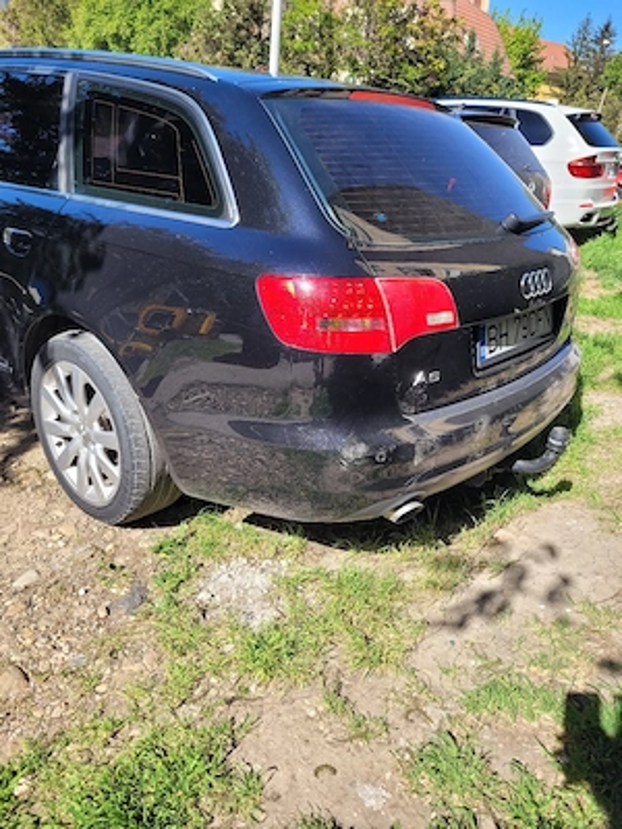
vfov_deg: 67.3
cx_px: 311
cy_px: 414
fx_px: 623
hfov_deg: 53.1
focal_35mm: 26
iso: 40
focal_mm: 5.4
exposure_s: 1/1111
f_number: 1.8
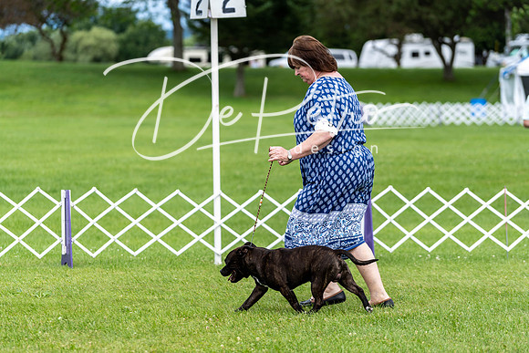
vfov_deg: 9.0
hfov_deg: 13.4
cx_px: 264
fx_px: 2249
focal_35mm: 153
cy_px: 176
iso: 160
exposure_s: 1/640
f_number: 4
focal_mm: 153
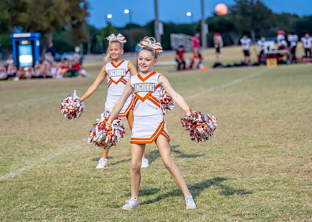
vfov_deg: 11.8
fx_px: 1078
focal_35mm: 122
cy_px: 115
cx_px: 159
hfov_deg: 16.5
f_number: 2.8
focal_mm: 98
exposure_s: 1/1000
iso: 5000
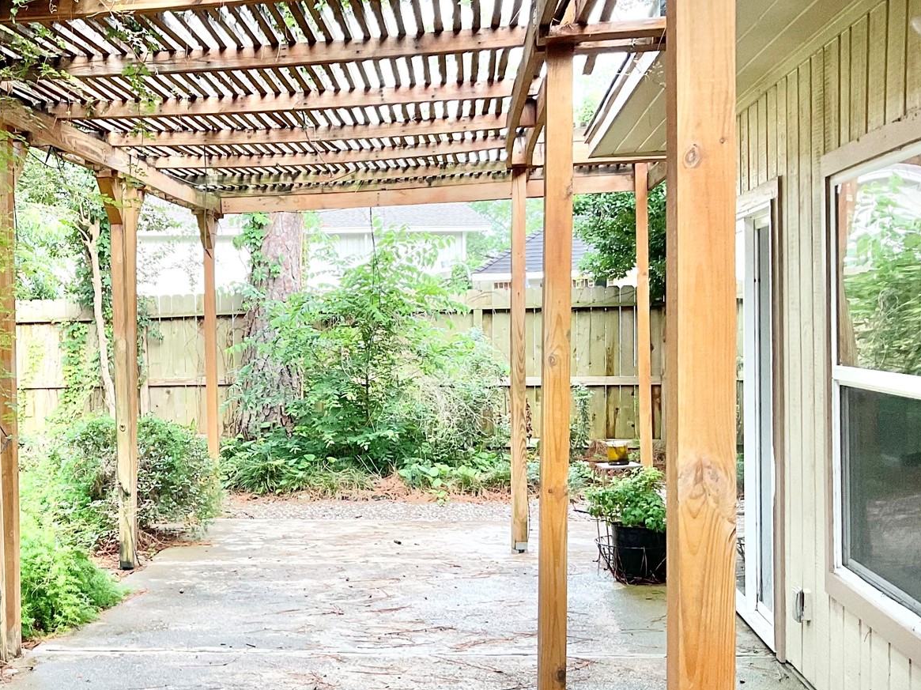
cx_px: 121
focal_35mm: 51
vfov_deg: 28.5
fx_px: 1356
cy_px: 417
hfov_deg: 35.6
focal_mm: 3
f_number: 1.8
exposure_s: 1/122
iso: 64
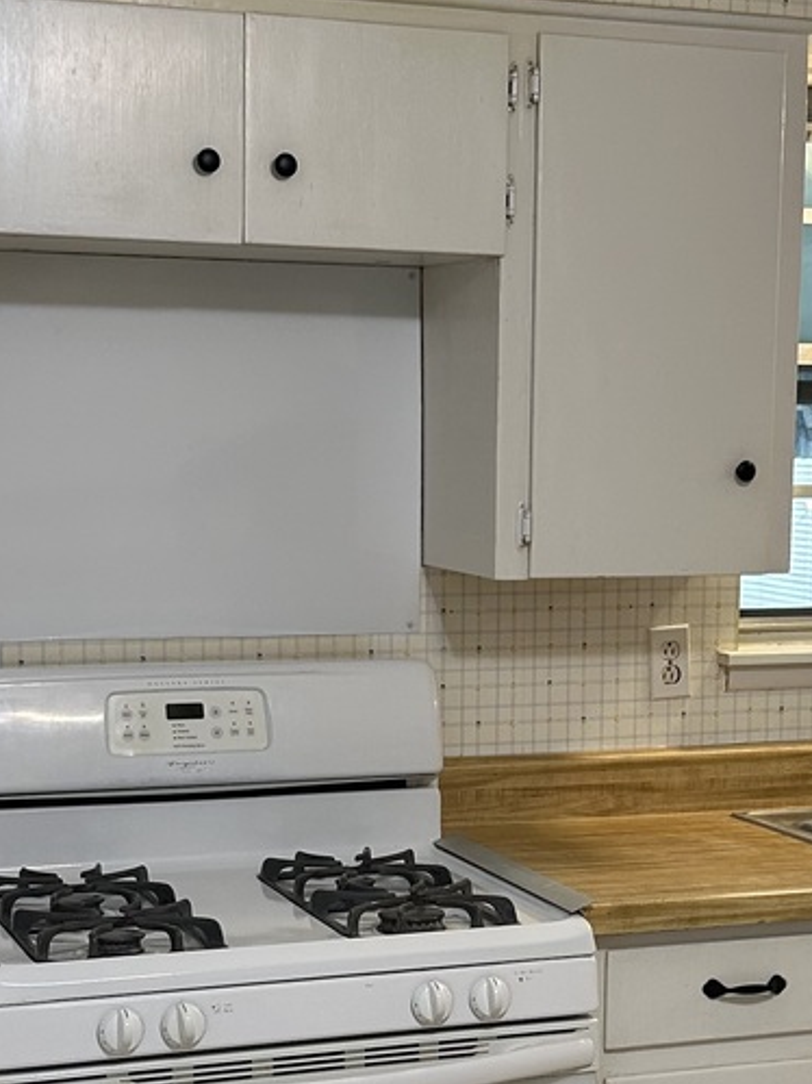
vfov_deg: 25.8
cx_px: 506
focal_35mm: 75
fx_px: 2347
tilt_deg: -7.7
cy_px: 739
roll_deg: -0.7
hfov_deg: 19.6
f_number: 1.5
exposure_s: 1/60
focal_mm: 5.7
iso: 80
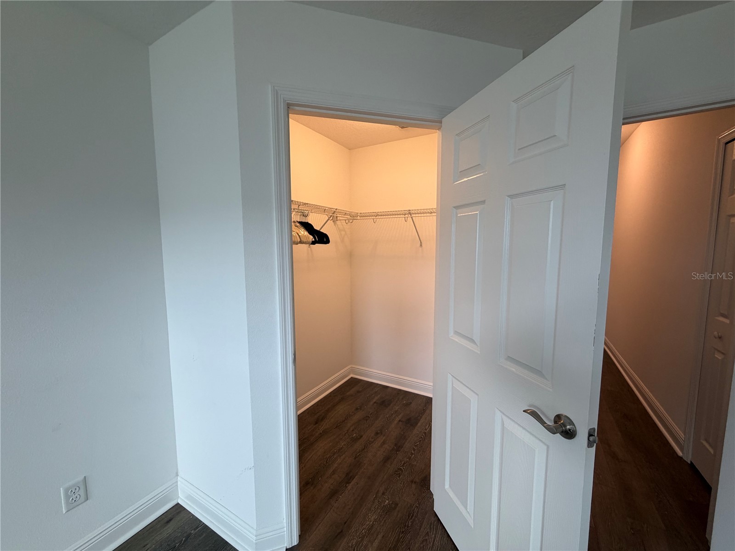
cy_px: 276
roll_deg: +0.7
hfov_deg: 102.1
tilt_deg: -5.7
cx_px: 368
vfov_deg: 85.7
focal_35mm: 14
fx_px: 297
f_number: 2.2
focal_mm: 2.22
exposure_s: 1/120
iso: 160
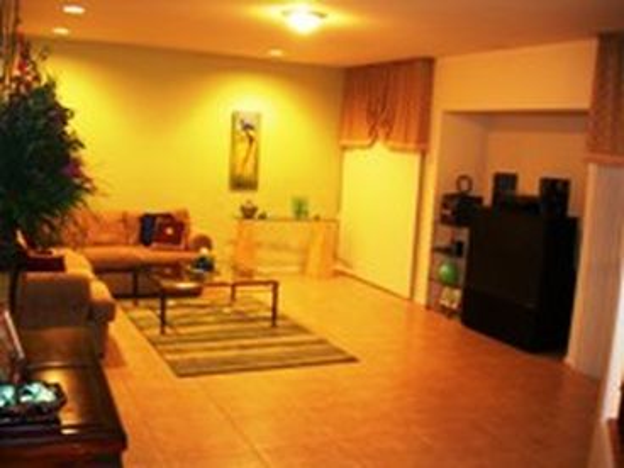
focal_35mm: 38
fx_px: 685
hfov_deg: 49.0
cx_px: 312
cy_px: 234
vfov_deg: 37.7
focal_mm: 7.8
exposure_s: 1/2.4
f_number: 2.8
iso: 200
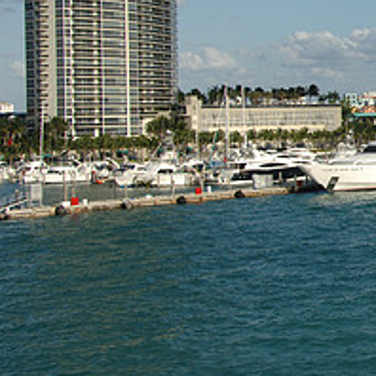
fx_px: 1192
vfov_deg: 17.8
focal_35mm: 97
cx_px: 528
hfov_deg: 16.6
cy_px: 98
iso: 100
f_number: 8.5
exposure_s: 1/320
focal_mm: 26
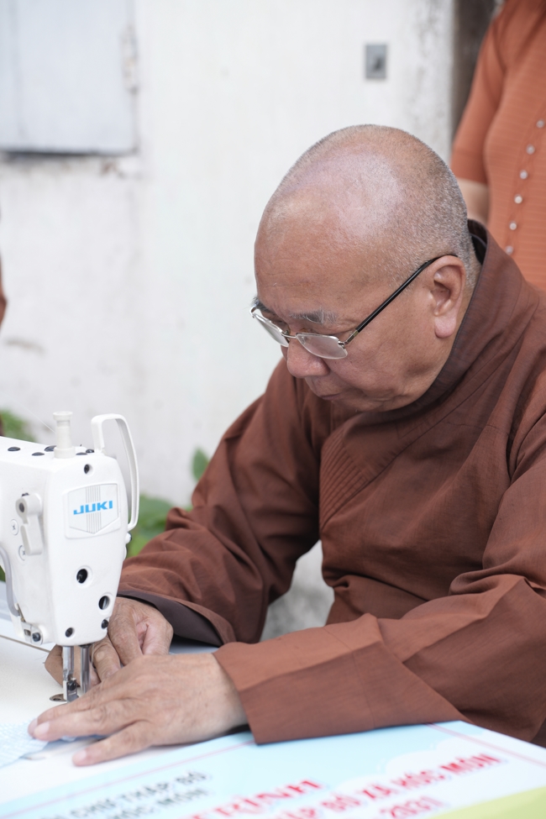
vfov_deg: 22.4
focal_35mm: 91
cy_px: 410
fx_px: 2070
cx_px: 273
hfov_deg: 15.0
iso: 125
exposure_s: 1/80
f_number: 4
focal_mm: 91
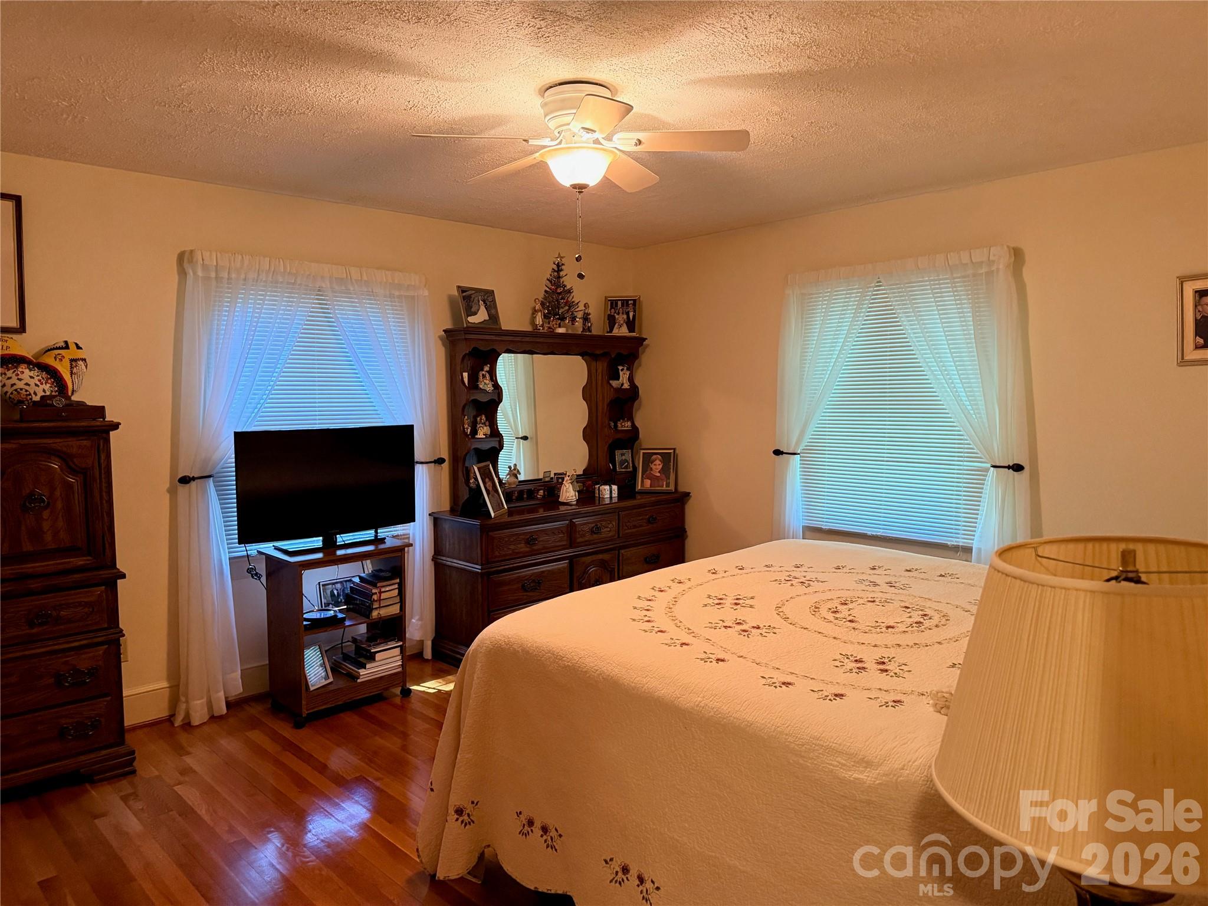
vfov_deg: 56.8
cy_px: 453
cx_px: 604
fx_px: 838
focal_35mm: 24
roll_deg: +0.7
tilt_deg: -3.1
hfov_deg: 71.6
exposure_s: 1/60
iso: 640
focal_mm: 6.76
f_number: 1.78
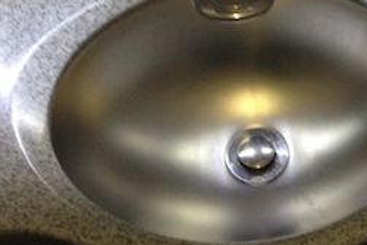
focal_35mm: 96
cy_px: 65
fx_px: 979
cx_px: 442
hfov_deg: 19.9
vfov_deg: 14.2
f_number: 2.4
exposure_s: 1/20
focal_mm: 4.12
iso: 125
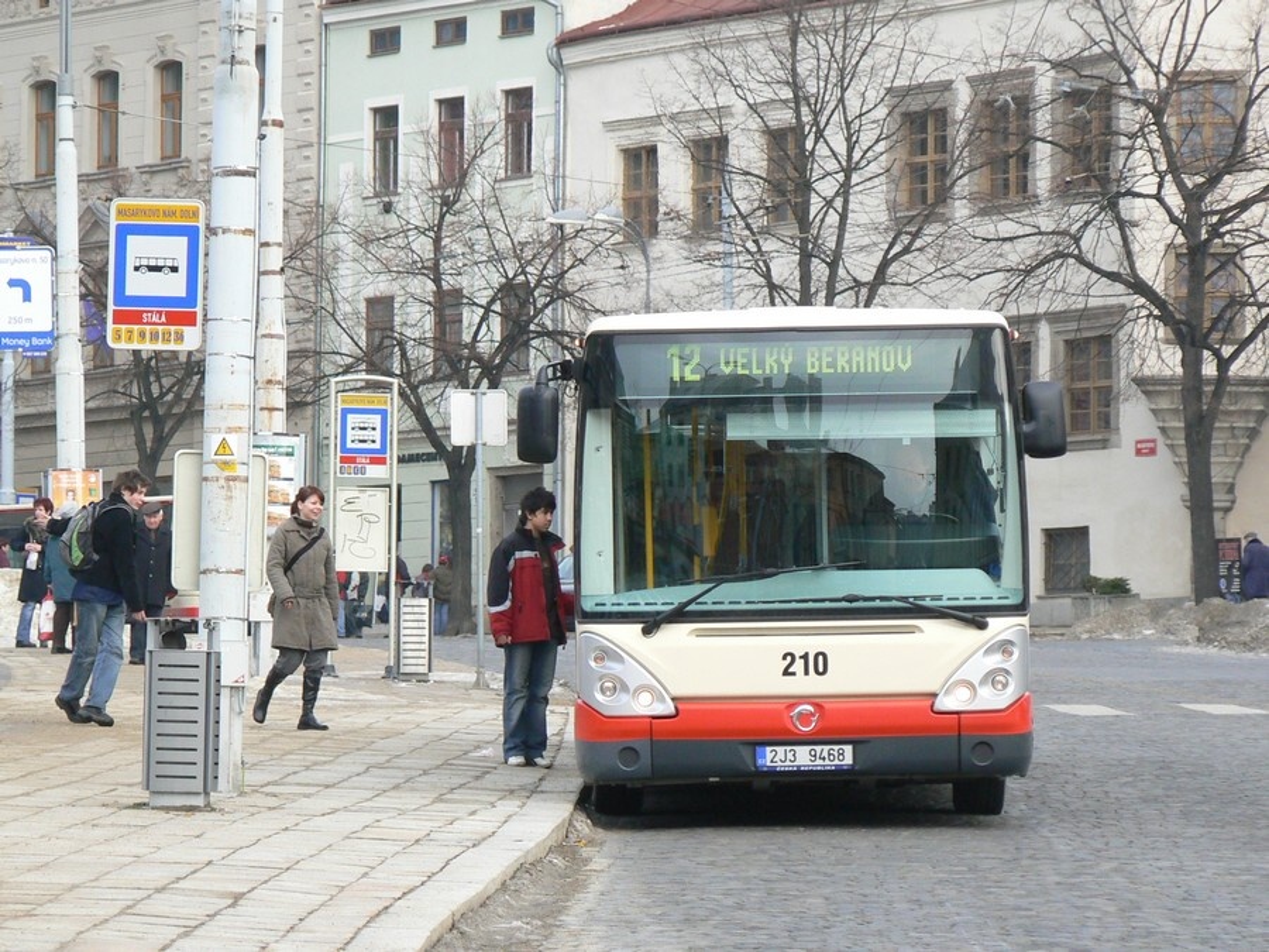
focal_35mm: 205
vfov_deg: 7.2
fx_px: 7515
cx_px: 634
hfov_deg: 9.7
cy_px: 476
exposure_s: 1/500
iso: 160
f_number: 3.3
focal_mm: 34.2
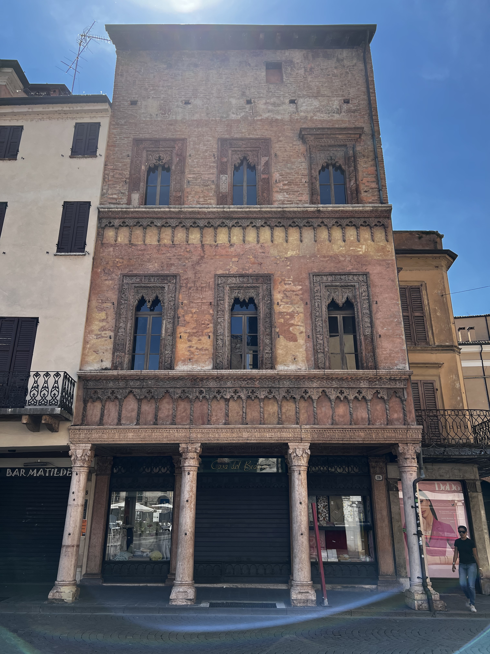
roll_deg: -1.7
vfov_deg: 67.3
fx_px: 491
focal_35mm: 26
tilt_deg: +21.0
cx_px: 245
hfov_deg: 53.1
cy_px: 327
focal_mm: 5.7
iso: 50
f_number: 1.5
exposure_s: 1/1869
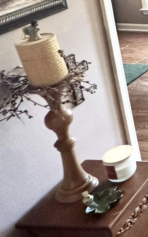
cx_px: 364
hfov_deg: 14.1
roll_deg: -1.2
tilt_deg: -18.3
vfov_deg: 31.6
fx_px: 387
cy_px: 4
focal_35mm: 60
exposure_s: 1/60
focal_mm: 2.22
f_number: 2.2
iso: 160
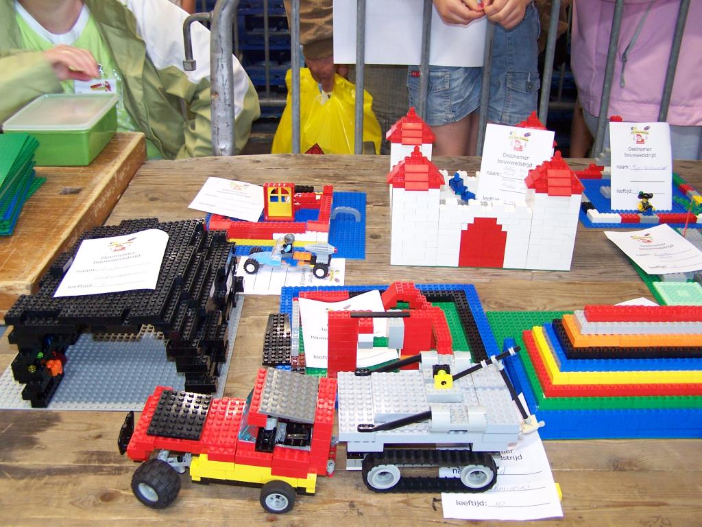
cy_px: 264
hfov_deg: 49.0
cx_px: 351
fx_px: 771
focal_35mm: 38
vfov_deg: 37.7
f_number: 2.8
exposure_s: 1/15
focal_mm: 6.3
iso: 140
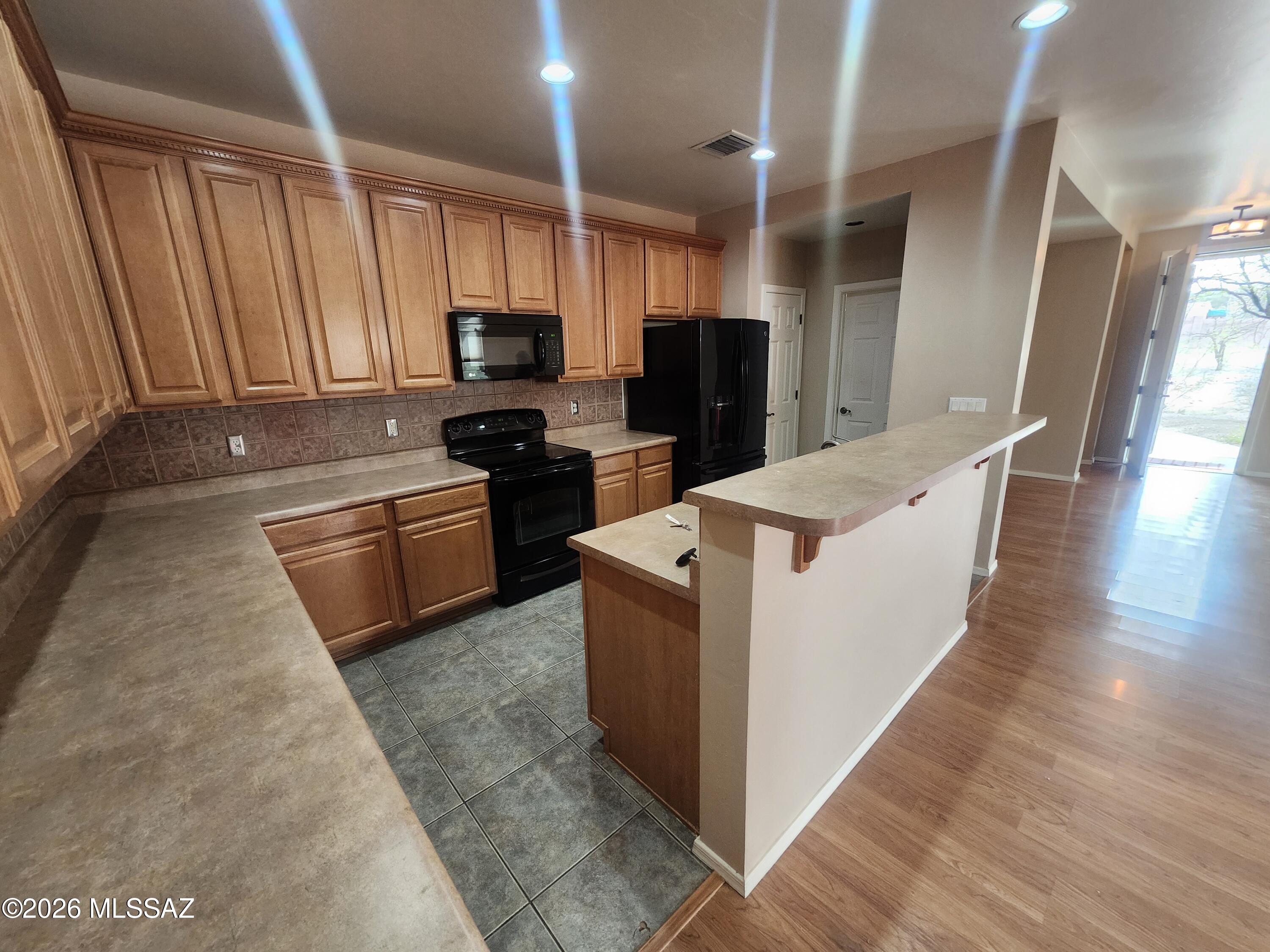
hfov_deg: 106.2
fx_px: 477
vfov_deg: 89.9
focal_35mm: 13
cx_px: 635
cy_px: 476
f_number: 2.2
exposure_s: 1/60
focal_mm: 1.74
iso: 320
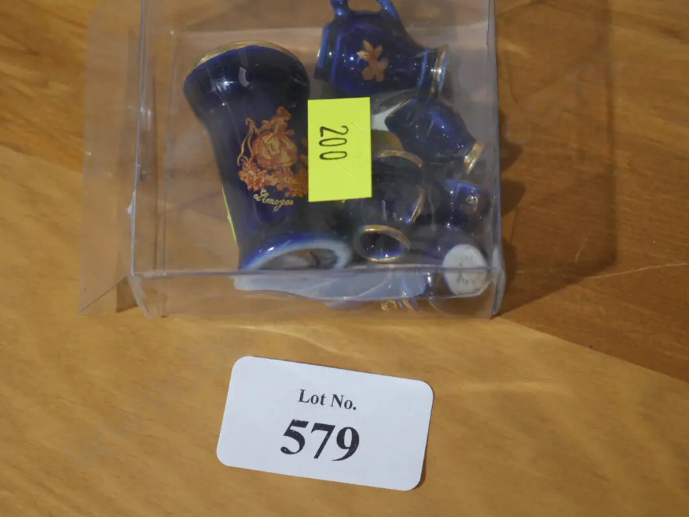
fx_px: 1513
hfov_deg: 25.7
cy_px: 258
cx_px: 344
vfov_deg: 19.4
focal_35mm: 76
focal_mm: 38
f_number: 5.5
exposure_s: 1/100
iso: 1600
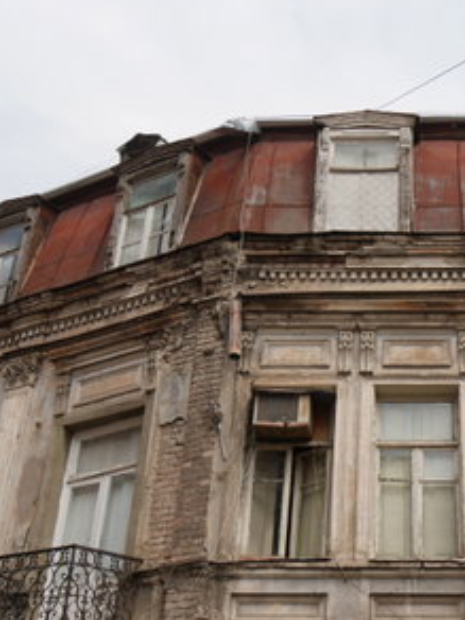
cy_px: 310
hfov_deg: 27.3
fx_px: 931
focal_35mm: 52
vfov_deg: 36.8
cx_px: 393
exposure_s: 1/400
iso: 200
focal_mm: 19
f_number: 7.1
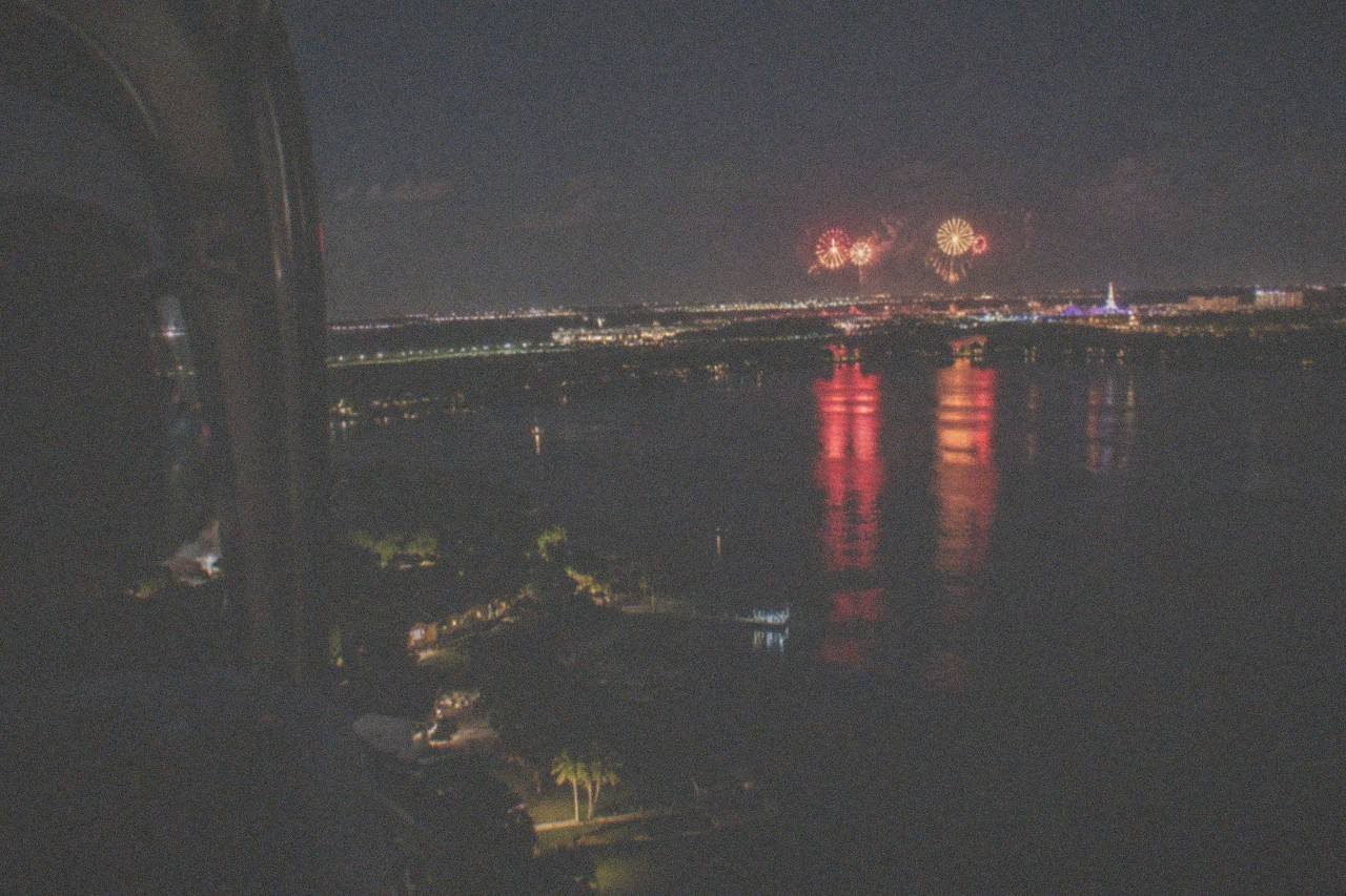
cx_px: 673
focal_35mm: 48
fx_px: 1794
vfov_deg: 28.1
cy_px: 448
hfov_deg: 41.1
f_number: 8
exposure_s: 1/40
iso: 1600
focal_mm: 48
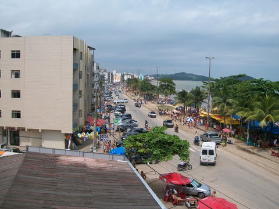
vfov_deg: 39.7
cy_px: 104
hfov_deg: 51.4
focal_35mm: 36
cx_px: 140
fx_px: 290
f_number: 4.8
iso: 80
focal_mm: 6
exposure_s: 1/800
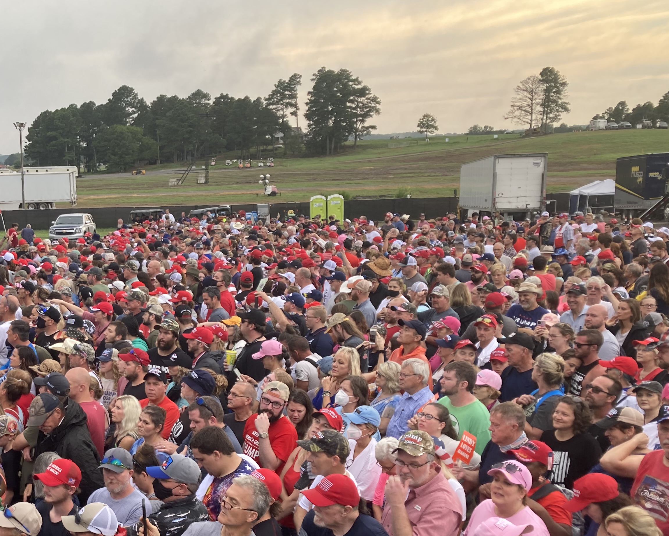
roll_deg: +2.4
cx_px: 121
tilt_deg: -12.9
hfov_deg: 37.2
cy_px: 390
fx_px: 950
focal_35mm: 48
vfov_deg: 31.0
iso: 20
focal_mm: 3.99
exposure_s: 1/217
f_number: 1.8
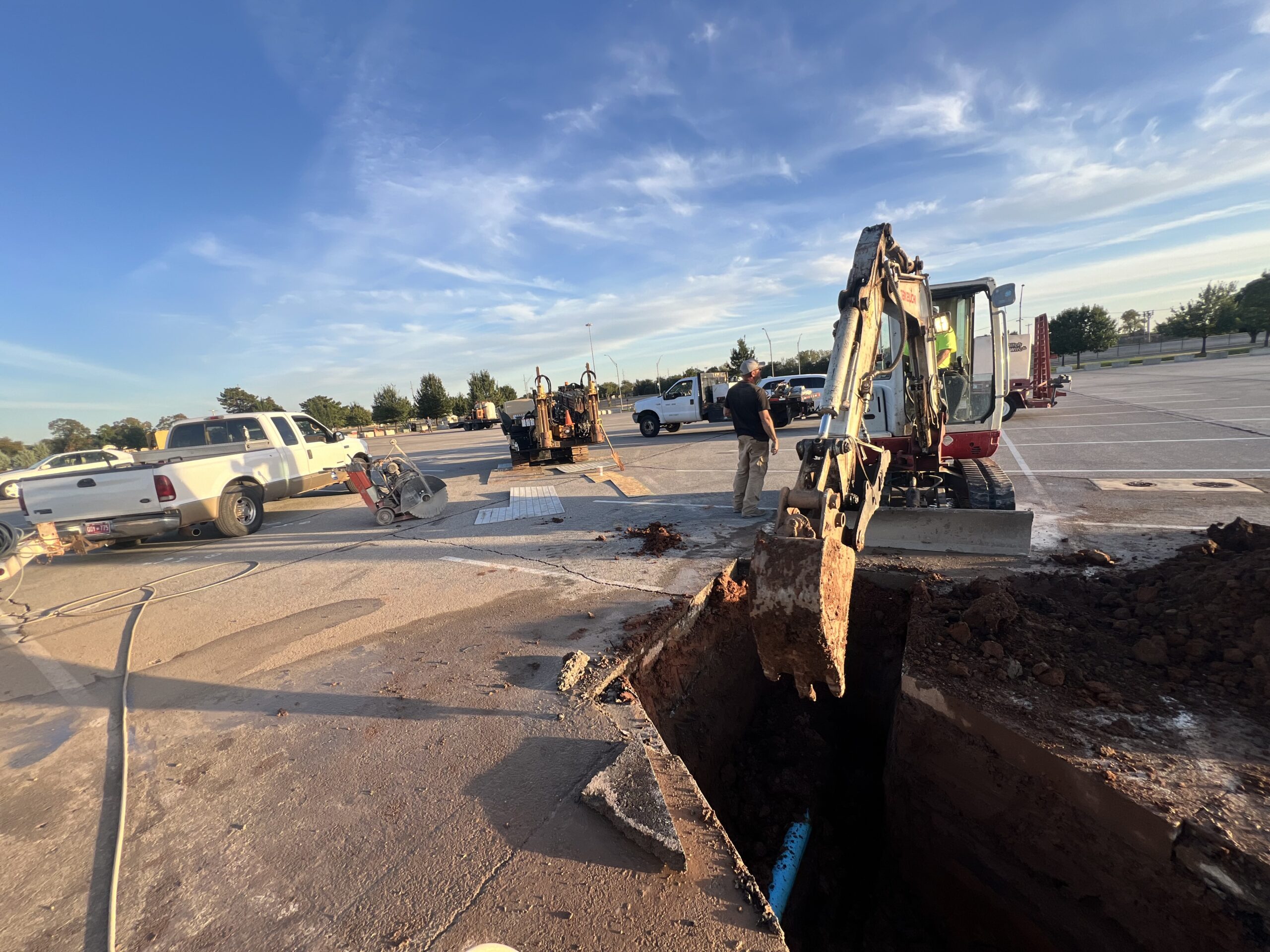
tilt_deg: -9.9
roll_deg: +6.5
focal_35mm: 13
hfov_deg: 106.2
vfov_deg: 89.9
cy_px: 476
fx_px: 477
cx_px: 635
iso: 32
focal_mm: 1.57
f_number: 1.8
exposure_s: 1/438
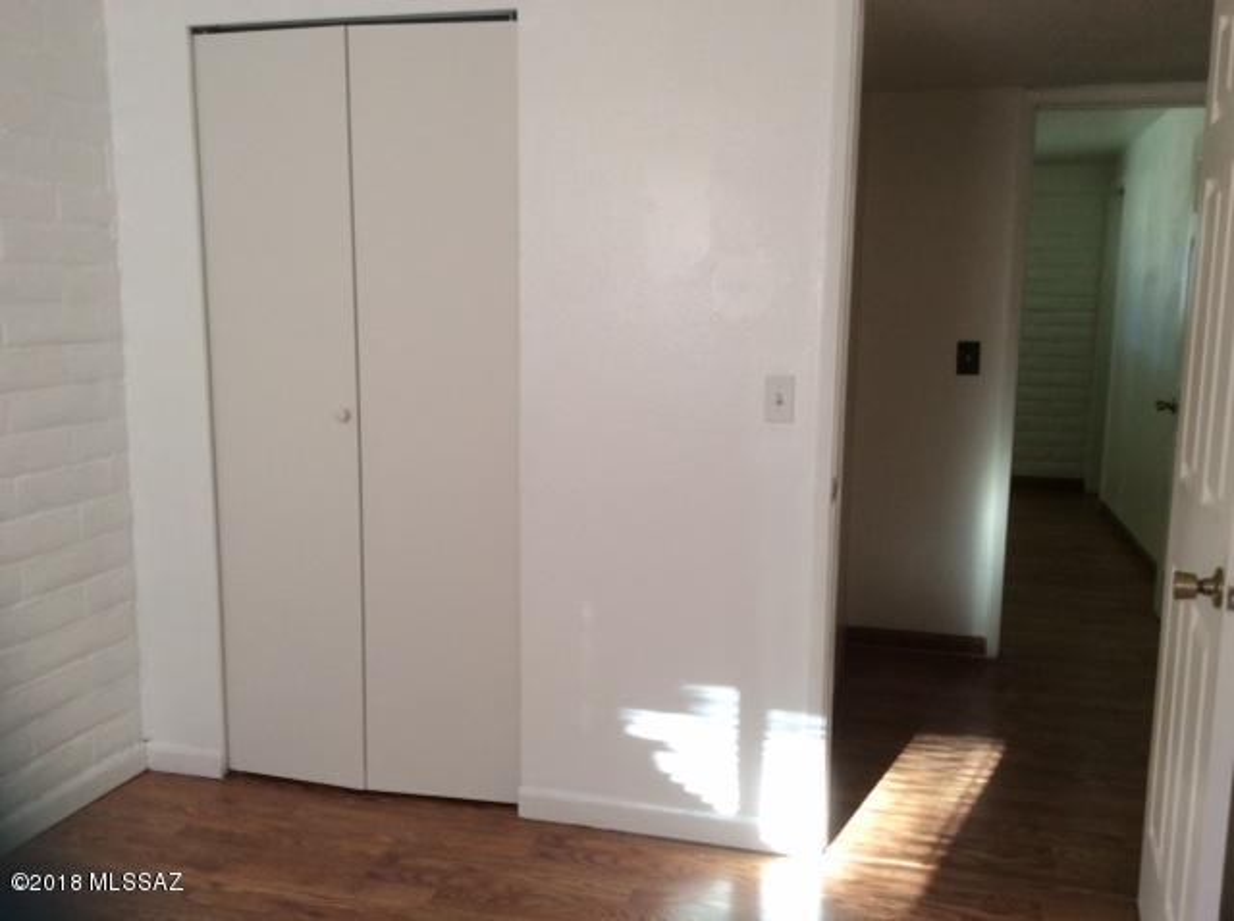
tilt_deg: -11.7
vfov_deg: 44.1
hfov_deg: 56.9
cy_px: 460
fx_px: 1139
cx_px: 617
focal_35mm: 32
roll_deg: -1.6
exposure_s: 1/24
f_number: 2.4
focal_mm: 3.3
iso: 64
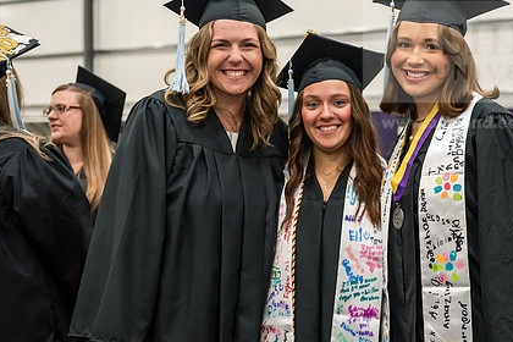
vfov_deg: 19.7
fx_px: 983
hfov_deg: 29.1
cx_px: 326
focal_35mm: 69
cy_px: 148
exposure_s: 1/200
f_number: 3.5
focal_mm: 50
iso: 2500
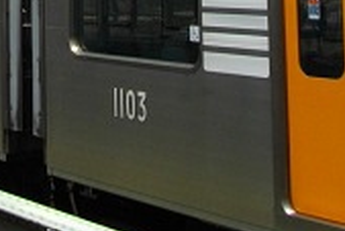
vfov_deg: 10.3
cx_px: 55
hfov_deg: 16.6
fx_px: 1170
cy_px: -249
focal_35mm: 122
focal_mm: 5.7
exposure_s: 1/200
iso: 100
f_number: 8.8
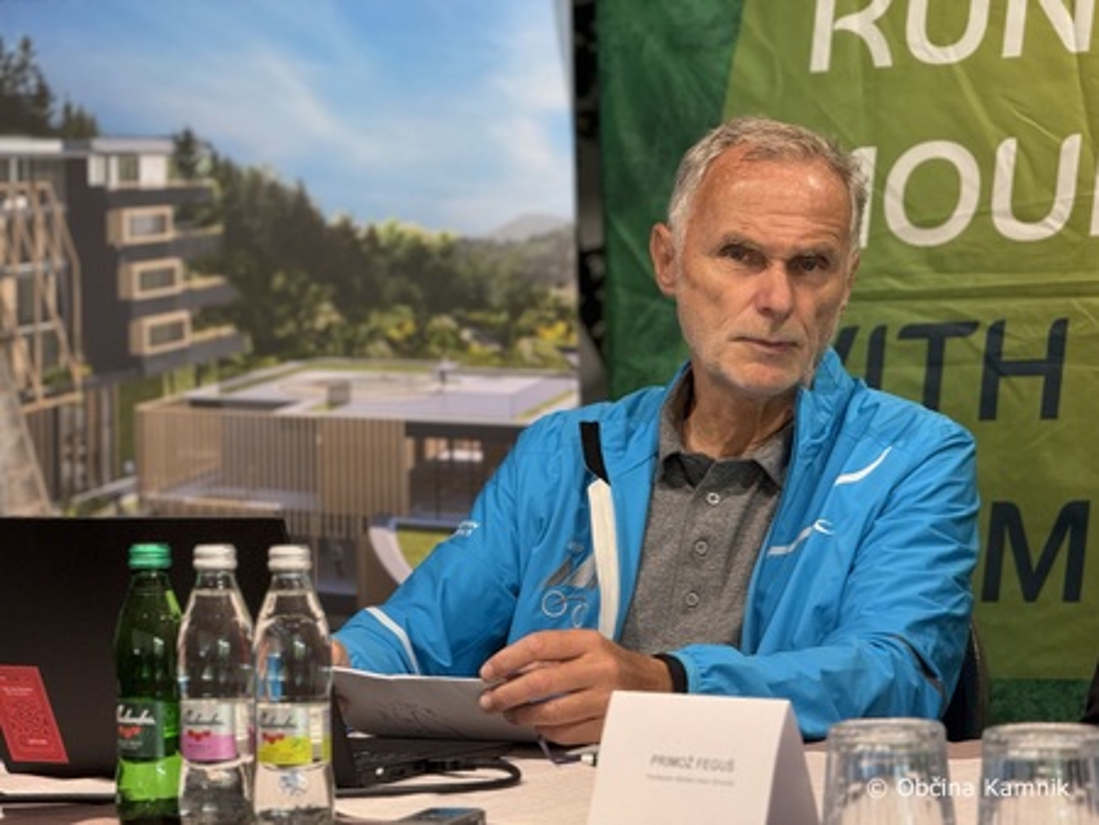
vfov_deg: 12.4
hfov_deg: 16.4
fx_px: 3812
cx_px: 550
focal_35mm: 120
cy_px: 412
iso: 250
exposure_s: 1/50
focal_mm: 15.66
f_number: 2.8
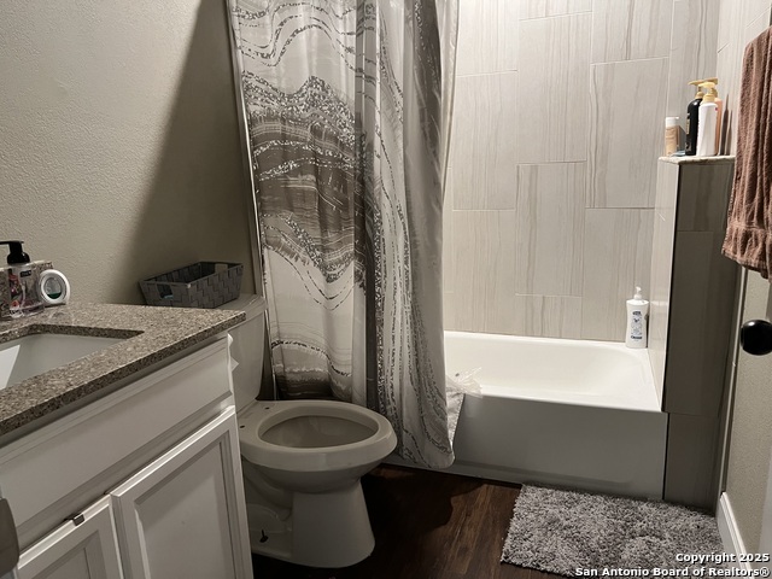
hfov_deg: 67.3
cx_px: 386
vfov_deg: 53.1
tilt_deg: -12.7
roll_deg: +2.6
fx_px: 580
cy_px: 290
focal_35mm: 26
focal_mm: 5.7
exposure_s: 1/60
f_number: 1.5
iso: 400
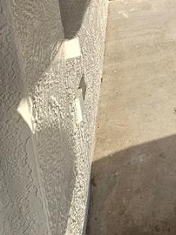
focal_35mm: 37
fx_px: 251
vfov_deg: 35.5
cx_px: 227
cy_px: -65
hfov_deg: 30.6
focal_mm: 2.2
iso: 50
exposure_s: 1/467
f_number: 2.2
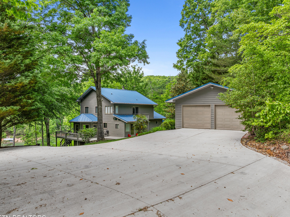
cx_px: 154
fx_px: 218
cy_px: 111
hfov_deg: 67.3
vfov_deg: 53.0
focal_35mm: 26
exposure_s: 1/800
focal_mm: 12.29
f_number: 2.8
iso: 100
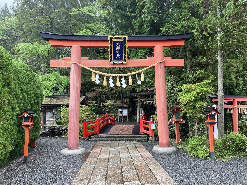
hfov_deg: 63.4
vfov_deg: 49.7
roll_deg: +0.5
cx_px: 124
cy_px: 92
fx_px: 200
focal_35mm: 28
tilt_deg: +6.5
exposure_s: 1/121
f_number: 1.8
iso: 50
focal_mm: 3.99
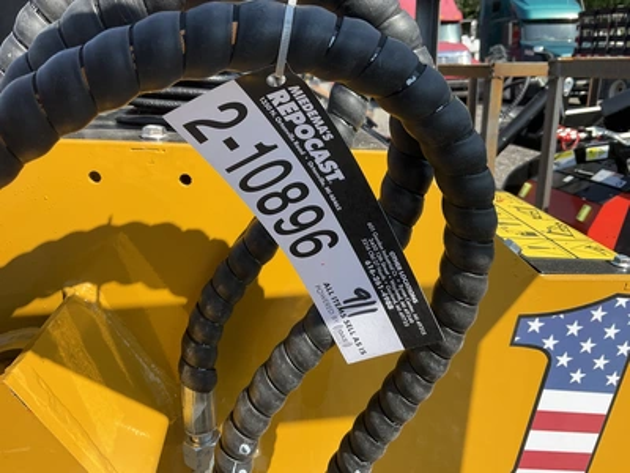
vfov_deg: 48.2
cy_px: 236
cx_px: 315
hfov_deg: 61.7
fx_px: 528
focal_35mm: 29
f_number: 1.8
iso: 25
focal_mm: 3
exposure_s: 1/898
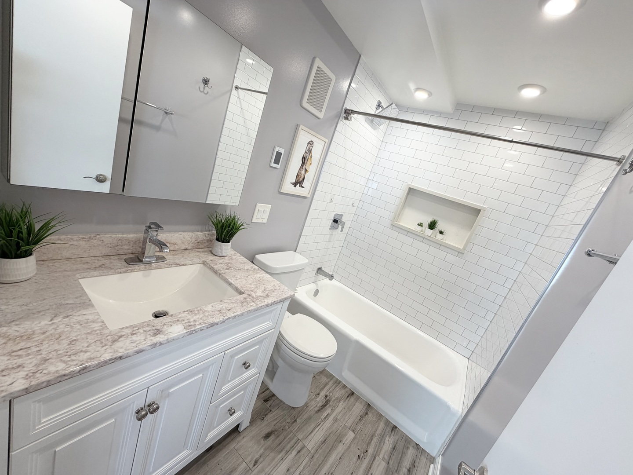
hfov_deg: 102.1
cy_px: 238
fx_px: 256
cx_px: 316
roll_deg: -18.7
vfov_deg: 85.7
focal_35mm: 14
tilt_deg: -13.7
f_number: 2.2
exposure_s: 1/120
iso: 125
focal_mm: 2.22
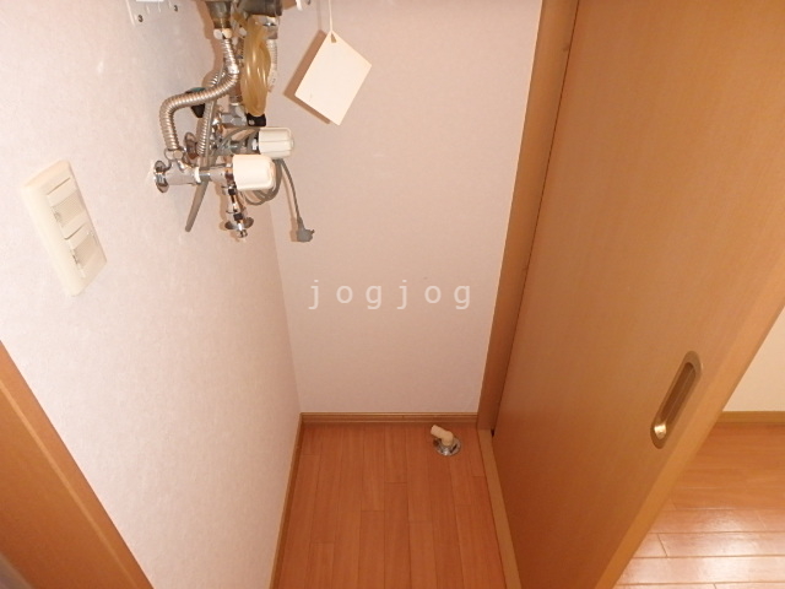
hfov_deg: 79.0
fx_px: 476
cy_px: 294
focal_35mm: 21
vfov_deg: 63.4
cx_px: 392
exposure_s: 1/30
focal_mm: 3.7
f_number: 3.5
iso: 400
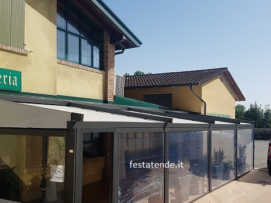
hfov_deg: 46.8
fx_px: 313
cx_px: 133
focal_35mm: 40
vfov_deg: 35.9
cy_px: 109
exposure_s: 1/3048
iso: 50
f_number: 1.7
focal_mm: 4.2
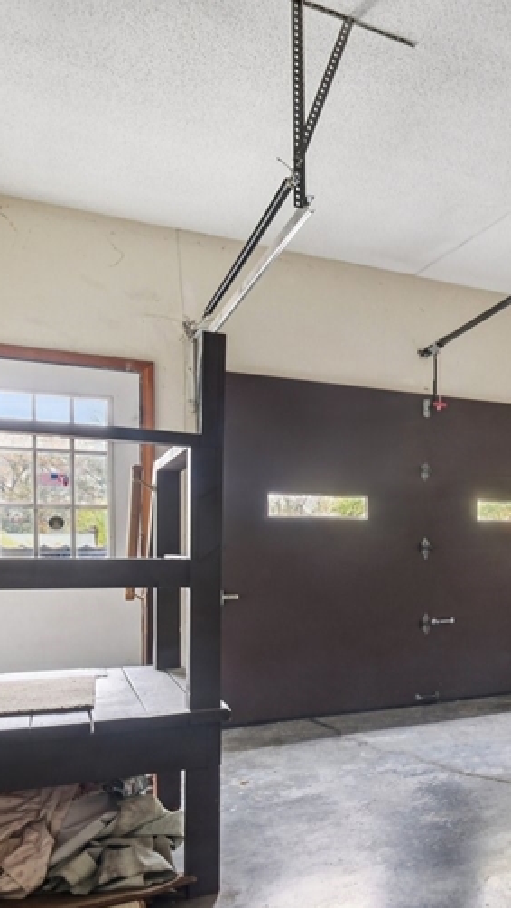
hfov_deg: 30.1
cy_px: 559
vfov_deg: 60.3
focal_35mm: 32
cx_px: 645
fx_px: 771
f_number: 5.6
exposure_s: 1/1.11
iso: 400
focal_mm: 10
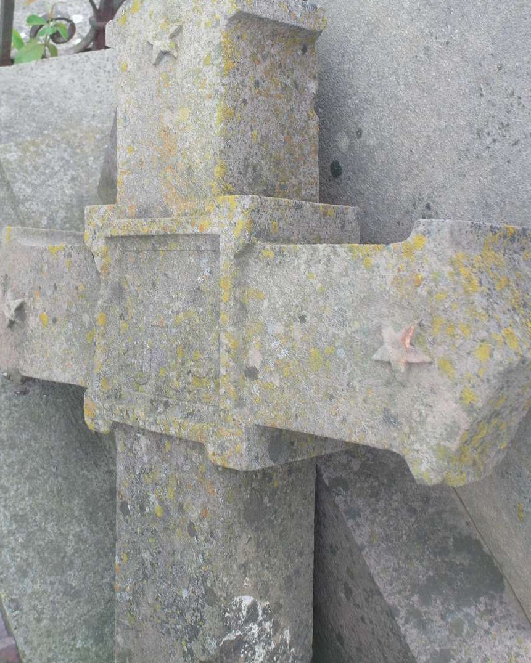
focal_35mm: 45
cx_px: 195
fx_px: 884
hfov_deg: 33.3
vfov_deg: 40.9
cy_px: 252
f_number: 3
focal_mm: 6.7
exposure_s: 1/45
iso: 80
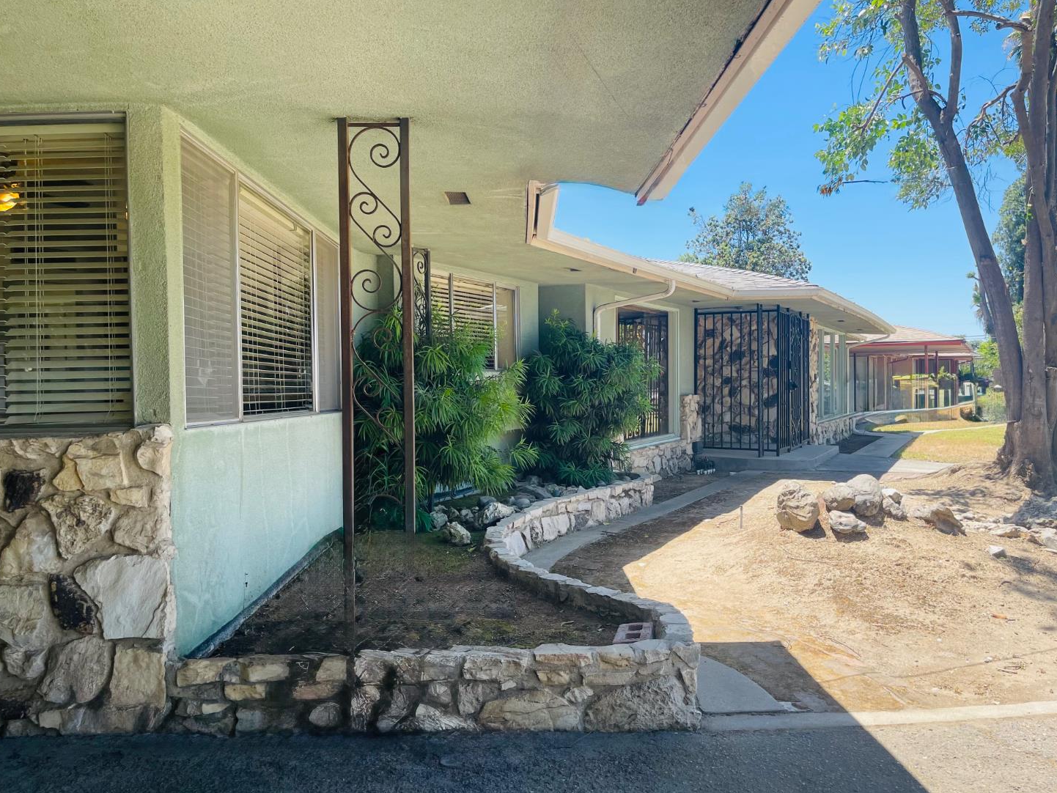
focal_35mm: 26
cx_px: 542
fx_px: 794
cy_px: 386
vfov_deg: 53.1
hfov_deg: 67.3
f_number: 1.6
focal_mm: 5.1
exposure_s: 1/867
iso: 32
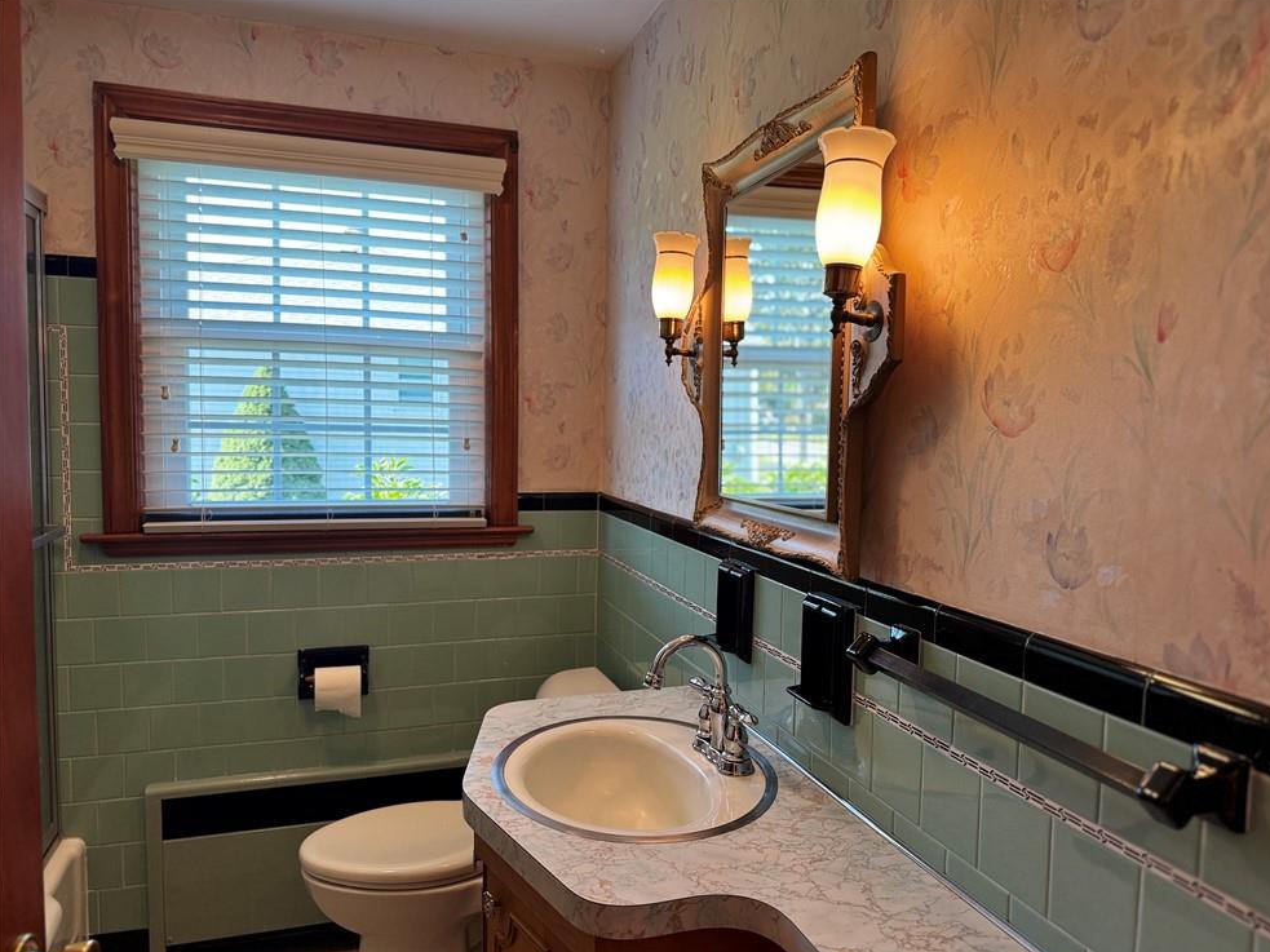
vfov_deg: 54.9
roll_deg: -1.5
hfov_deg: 69.4
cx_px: 656
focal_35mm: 25
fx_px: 917
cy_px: 488
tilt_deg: -5.1
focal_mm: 6.76
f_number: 1.78
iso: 100
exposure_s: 1/120
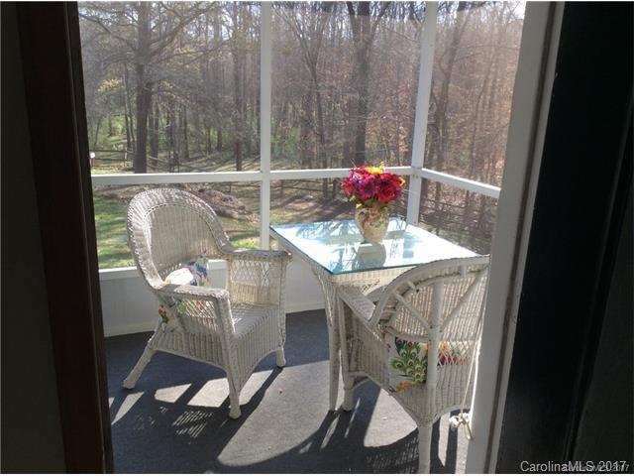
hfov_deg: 56.8
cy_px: 238
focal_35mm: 32
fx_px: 586
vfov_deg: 44.2
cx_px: 317
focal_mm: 3.3
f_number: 2.4
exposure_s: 1/127
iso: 32
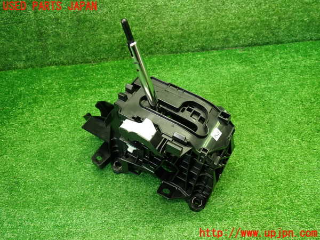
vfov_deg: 46.8
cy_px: 120
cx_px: 160
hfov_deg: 60.0
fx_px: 277
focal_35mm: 30
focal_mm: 5.4
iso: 250
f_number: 2.3
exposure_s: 1/30
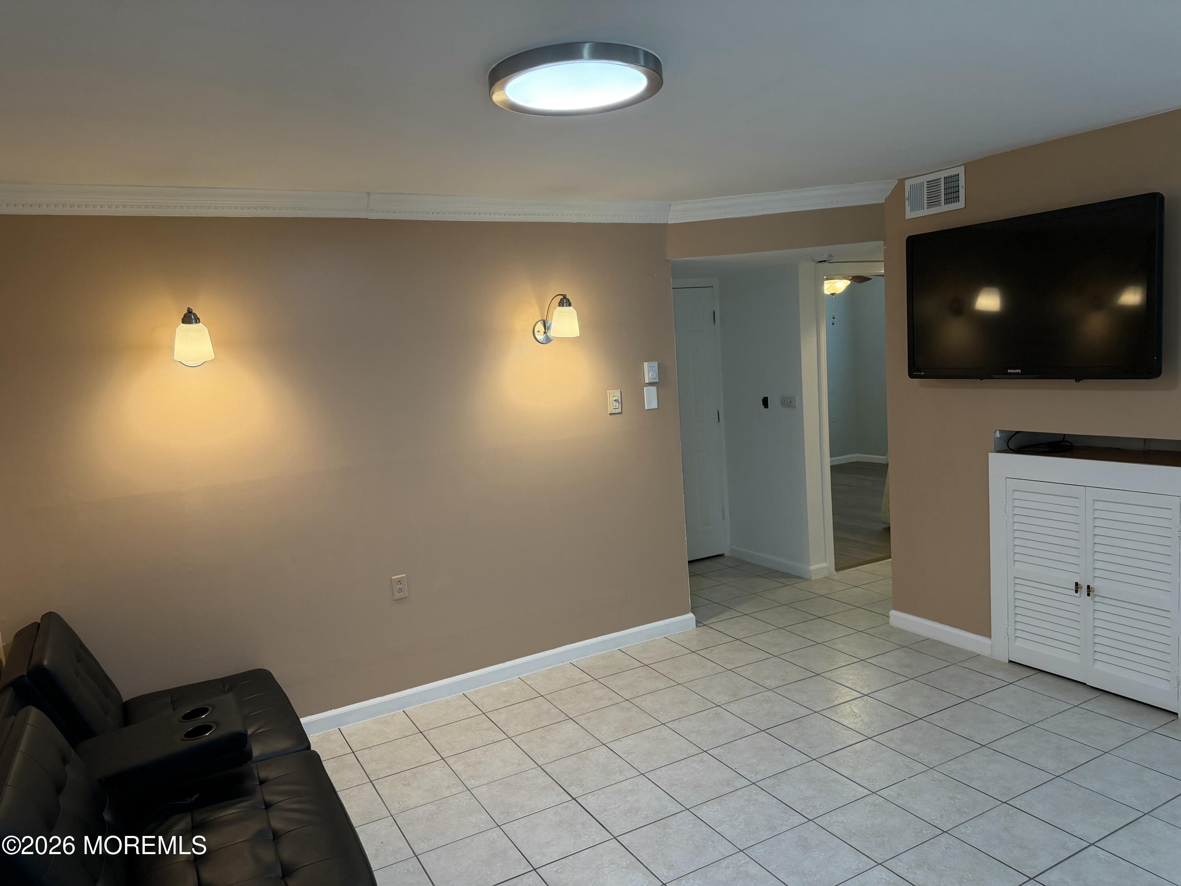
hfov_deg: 71.6
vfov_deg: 56.8
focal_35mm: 24
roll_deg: +4.1
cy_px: 443
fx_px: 819
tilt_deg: -6.5
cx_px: 590
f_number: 1.78
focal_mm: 6.76
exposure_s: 1/124
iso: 200
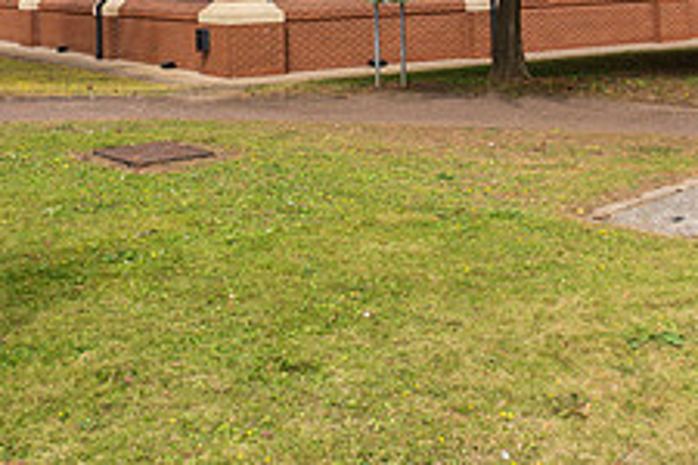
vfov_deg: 20.6
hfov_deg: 32.3
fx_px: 1202
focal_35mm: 62
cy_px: -76
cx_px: 301
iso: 100
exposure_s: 1/400
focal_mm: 16
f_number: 5
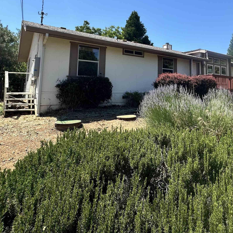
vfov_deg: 62.6
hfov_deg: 63.0
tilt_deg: +7.2
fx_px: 183
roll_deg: -1.0
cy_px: 69
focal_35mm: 24
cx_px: 159
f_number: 2.2
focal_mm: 2.22
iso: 50
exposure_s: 1/1233
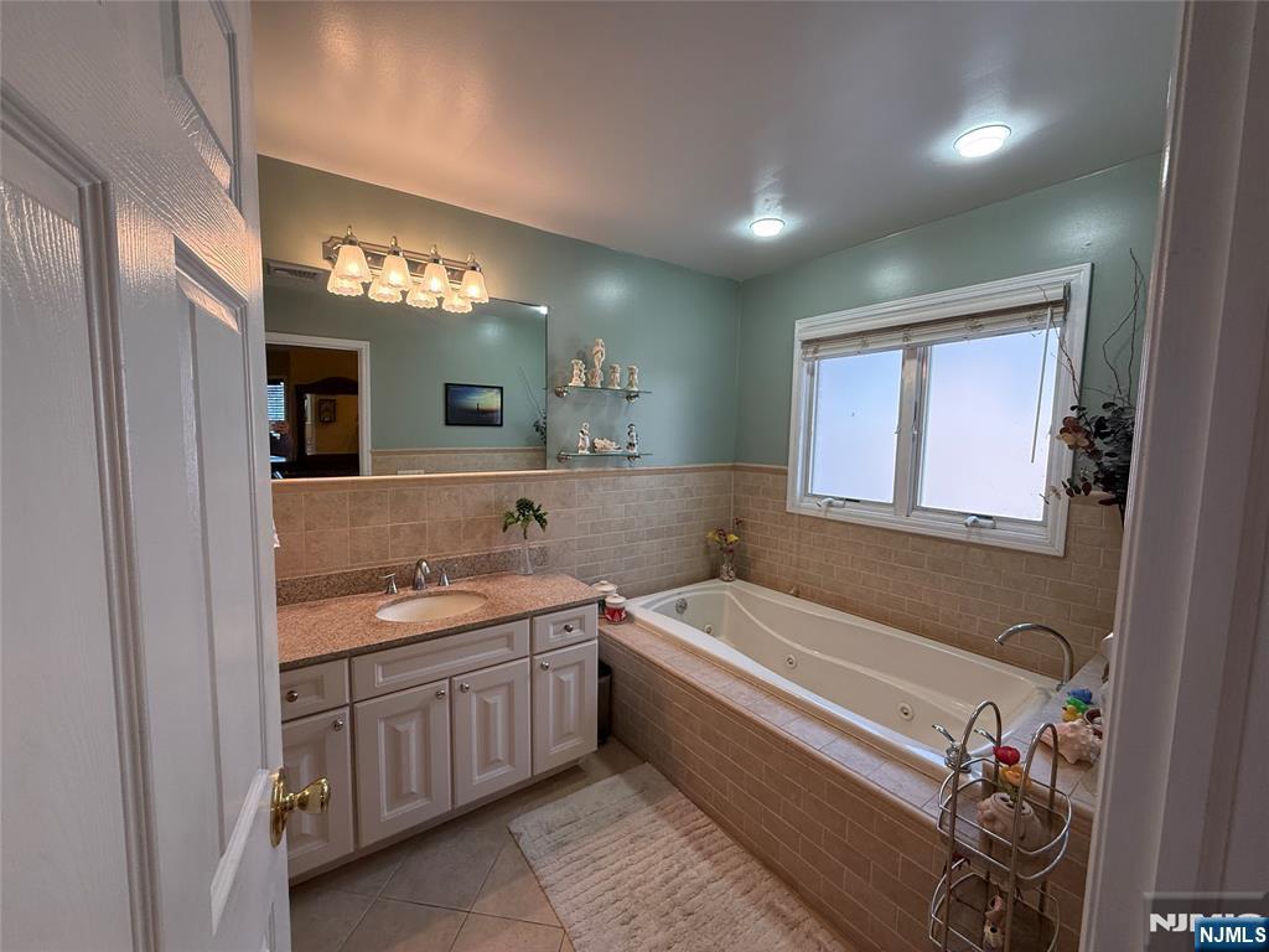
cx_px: 634
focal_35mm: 14
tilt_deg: -4.6
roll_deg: -1.5
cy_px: 476
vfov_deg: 85.7
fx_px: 513
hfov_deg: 102.1
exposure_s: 1/120
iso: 160
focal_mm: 2.22
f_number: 2.2
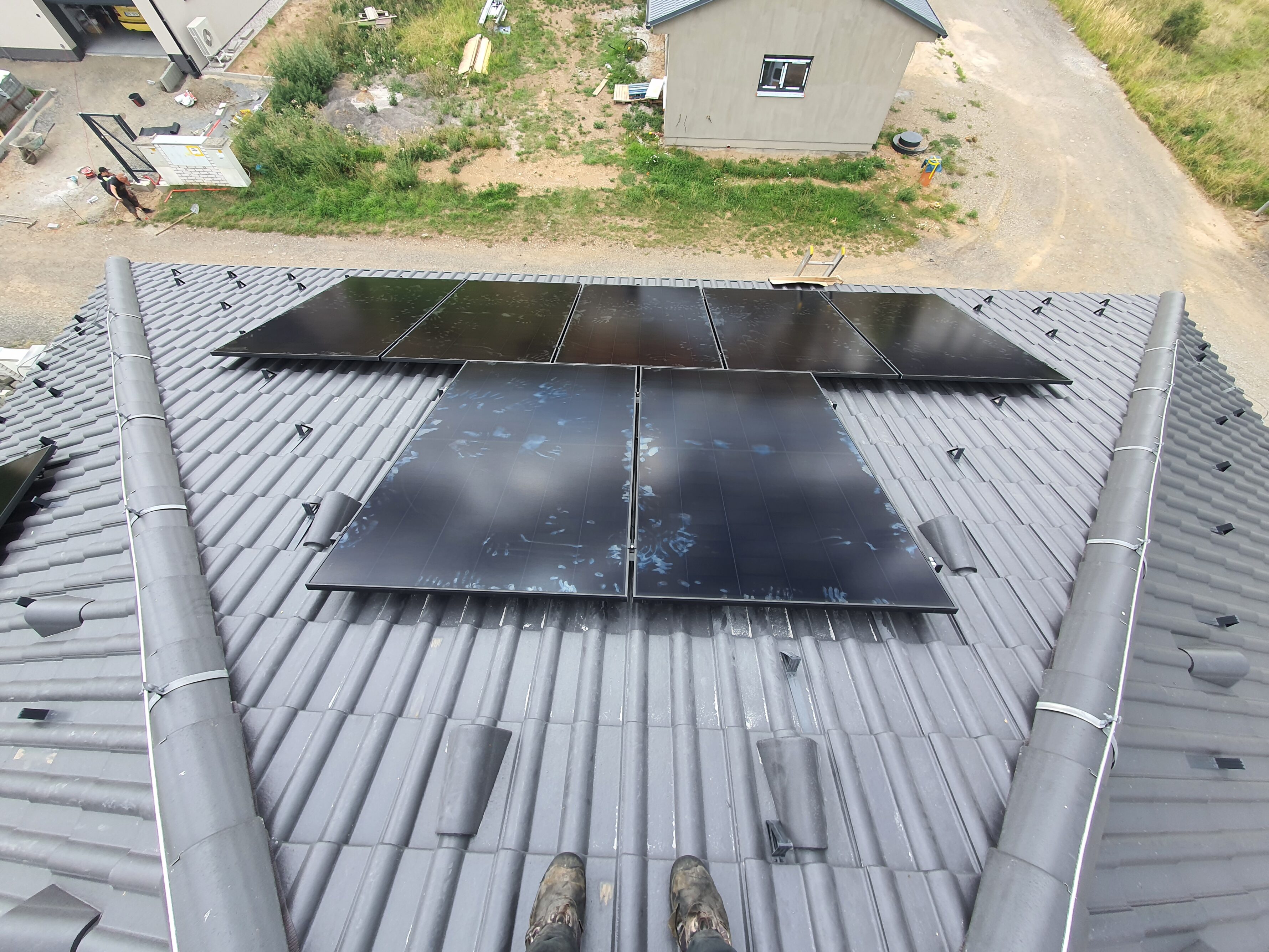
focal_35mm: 13
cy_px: 476
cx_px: 634
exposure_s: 1/102
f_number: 2.2
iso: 50
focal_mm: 1.8
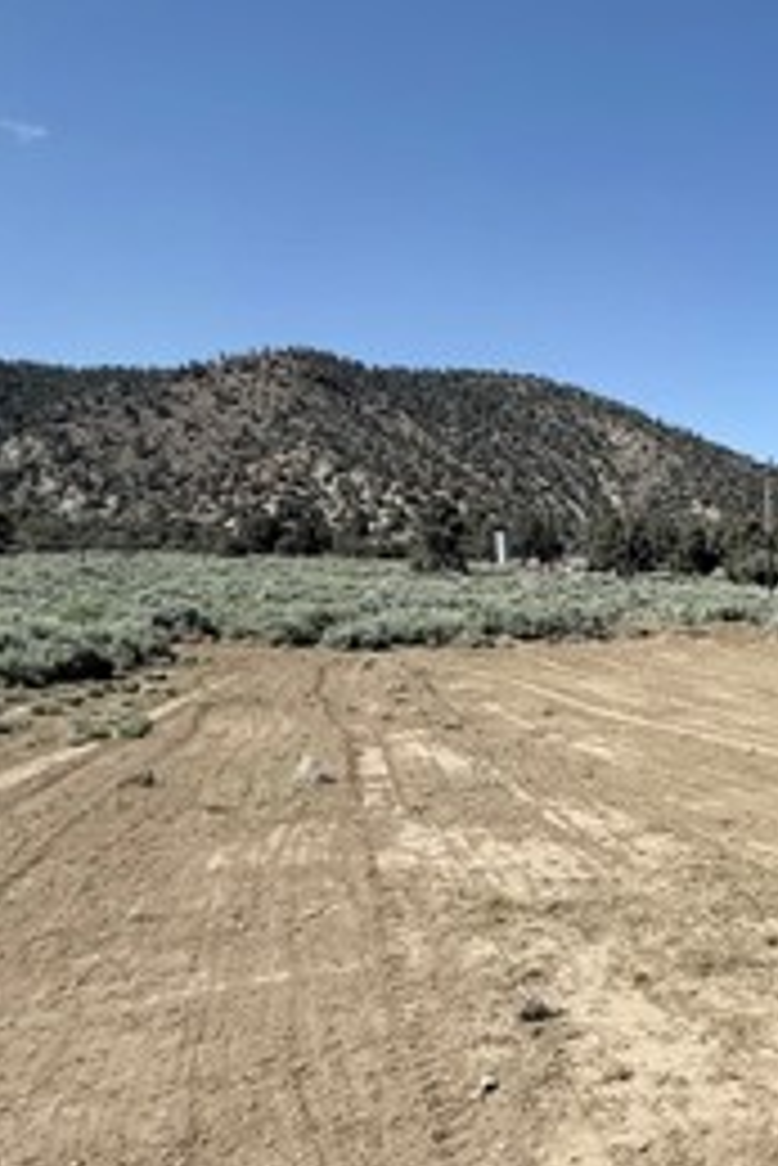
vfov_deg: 52.9
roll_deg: +1.0
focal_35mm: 36
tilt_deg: -2.8
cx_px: 1147
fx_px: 1165
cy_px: 666
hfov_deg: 27.0
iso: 50
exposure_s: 1/2611
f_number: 2.2
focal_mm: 2.22
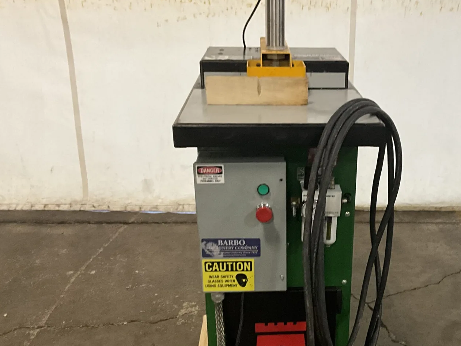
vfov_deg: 31.2
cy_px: 235
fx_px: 613
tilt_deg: -25.4
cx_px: 309
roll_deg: -1.0
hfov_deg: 40.7
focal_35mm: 46
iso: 250
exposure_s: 1/60
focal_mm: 3
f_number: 1.8
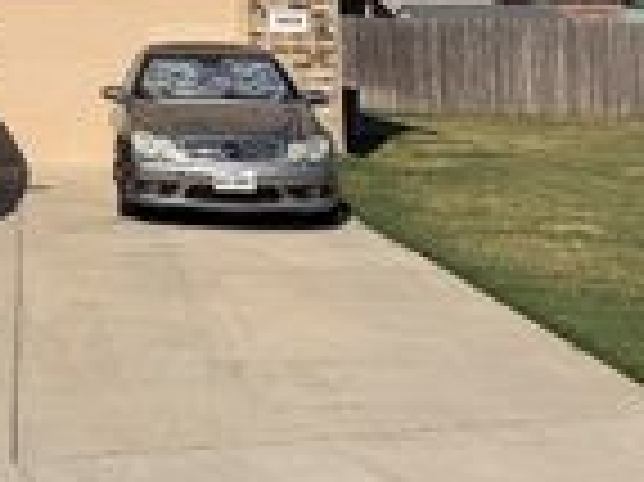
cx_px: -95
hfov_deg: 21.8
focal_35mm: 84
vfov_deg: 16.2
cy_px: -218
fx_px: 1561
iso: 80
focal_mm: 6.76
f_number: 1.78
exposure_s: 1/9091
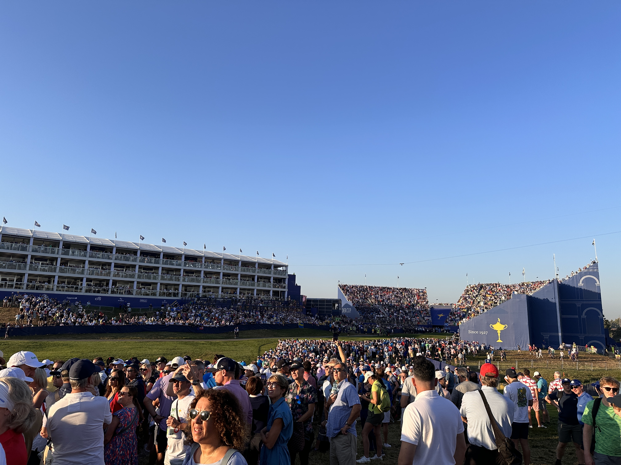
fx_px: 431
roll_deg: -1.9
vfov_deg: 56.8
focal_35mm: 24
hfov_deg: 71.6
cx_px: 310
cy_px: 232
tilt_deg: +11.0
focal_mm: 6.86
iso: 80
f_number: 1.78
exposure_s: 1/2660
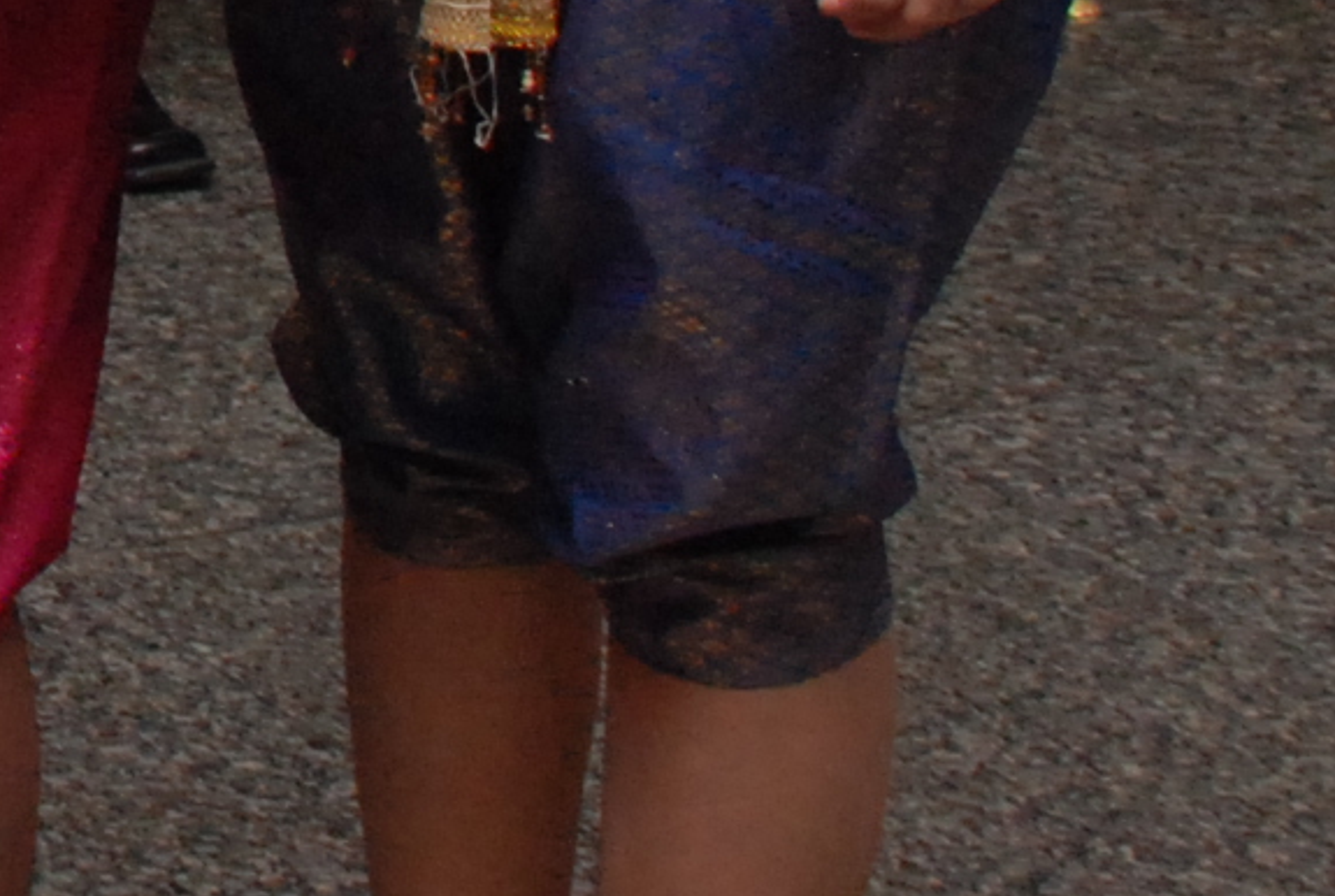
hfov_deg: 11.8
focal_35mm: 151
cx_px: -1493
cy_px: -1147
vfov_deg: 8.5
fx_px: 5611
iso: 1000
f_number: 5.6
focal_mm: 20
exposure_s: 1/125
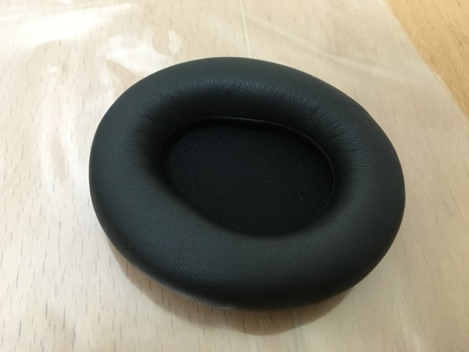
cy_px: 176
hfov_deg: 61.7
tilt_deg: -55.8
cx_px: 234
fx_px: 393
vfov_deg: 48.2
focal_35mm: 29
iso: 200
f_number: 2.2
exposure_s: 1/20
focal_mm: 4.15
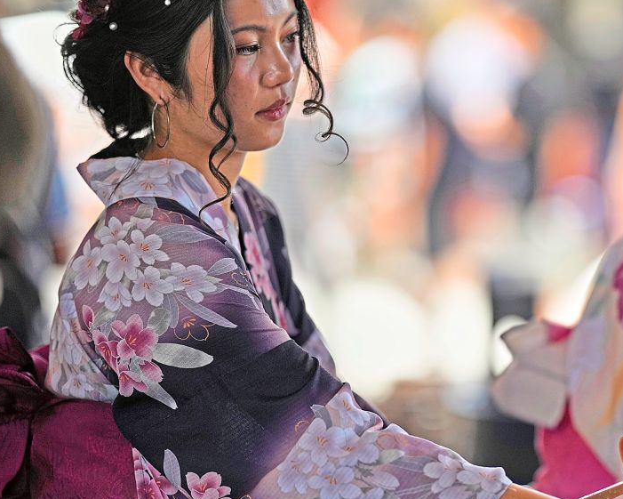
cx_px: 511
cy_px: 309
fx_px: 4131
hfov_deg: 8.6
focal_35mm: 224
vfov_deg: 6.9
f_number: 1.8
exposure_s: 1/4000
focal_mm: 135
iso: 500
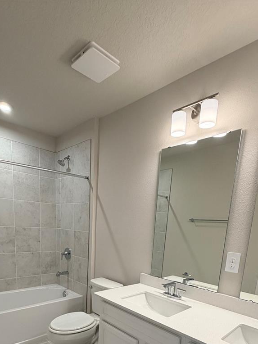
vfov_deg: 69.8
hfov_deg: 61.0
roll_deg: -3.4
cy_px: 269
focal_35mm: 22
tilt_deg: -11.0
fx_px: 219
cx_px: 119
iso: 125
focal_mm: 2.22
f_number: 2.2
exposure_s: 1/120
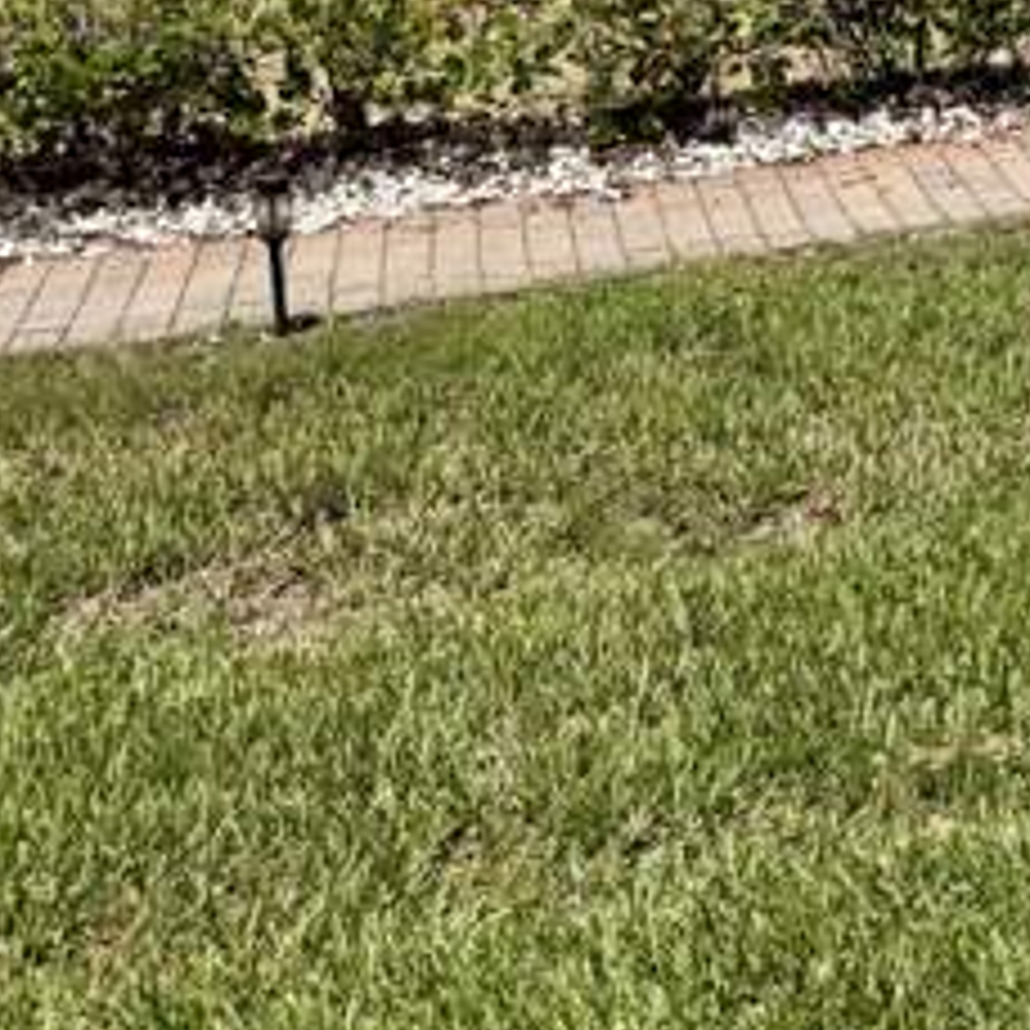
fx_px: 2491
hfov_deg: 19.8
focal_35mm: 74
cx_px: 1597
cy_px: -288
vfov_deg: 21.3
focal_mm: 6.76
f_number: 1.78
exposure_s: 1/8130
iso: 80
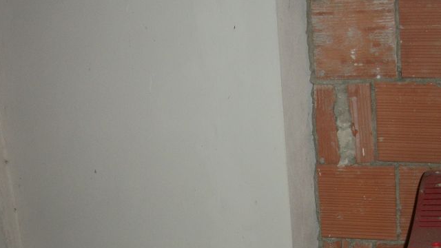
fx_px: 713
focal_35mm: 61
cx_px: 217
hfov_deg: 34.4
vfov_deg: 19.5
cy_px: 208
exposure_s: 1/30
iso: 80
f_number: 3.1
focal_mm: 6.3
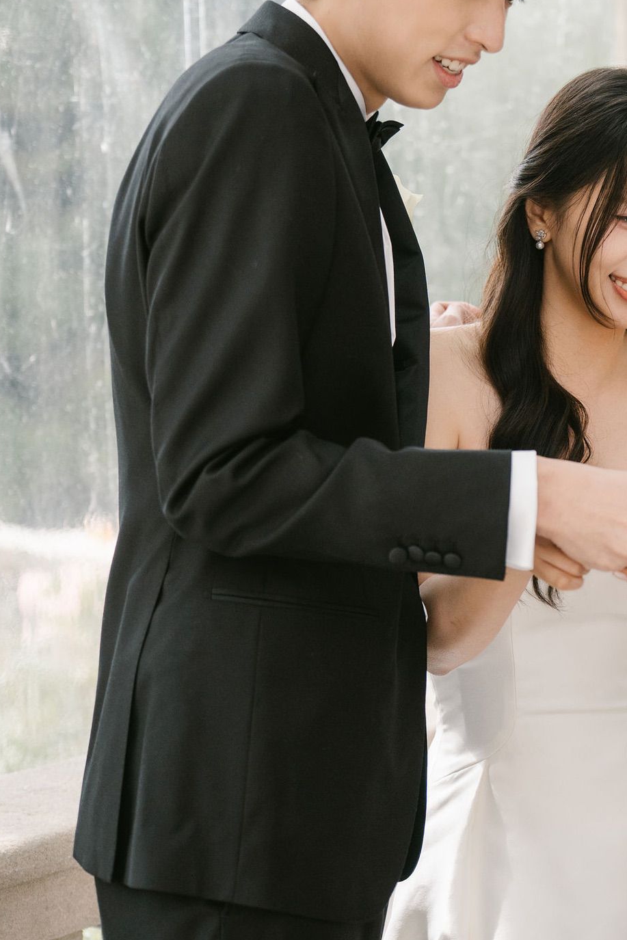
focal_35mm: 96
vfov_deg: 21.2
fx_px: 2507
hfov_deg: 14.0
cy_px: 416
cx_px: 678
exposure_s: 1/1600
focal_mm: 44
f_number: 2
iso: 400
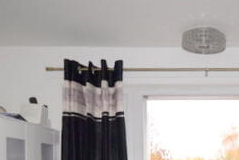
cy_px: 184
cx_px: 192
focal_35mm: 53
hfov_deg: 36.0
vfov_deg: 23.5
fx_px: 355
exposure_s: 1/60
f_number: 4.5
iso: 900
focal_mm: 13
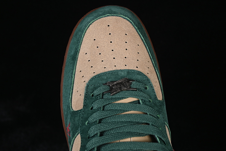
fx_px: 471
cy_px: 76
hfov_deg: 27.0
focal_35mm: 75
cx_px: 113
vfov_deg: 18.2
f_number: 6.3
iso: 160
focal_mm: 50
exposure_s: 1/60
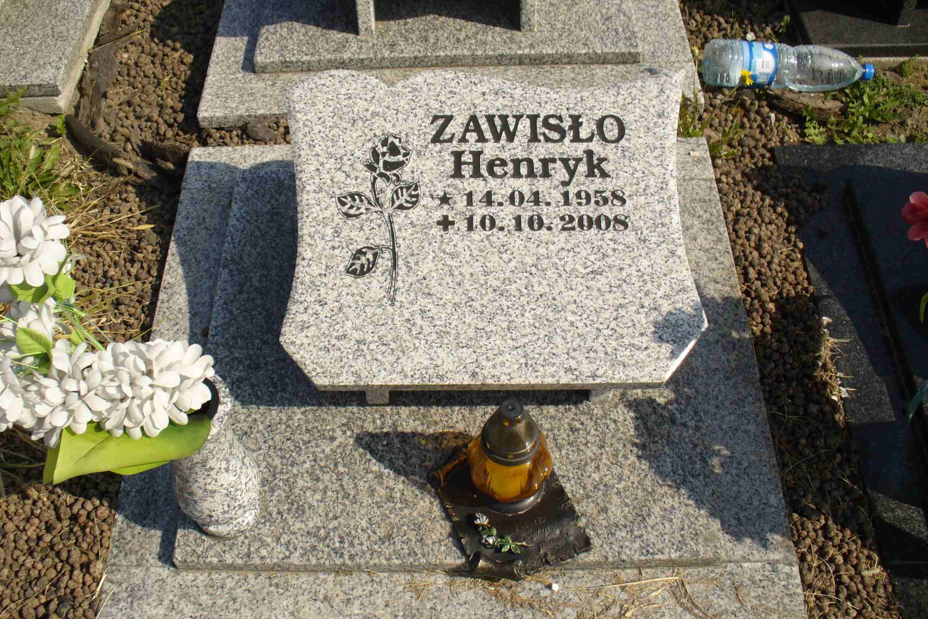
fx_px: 1005
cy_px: 282
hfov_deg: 49.6
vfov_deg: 34.2
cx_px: 460
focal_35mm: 39
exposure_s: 1/400
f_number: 5.6
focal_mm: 6.1
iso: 80
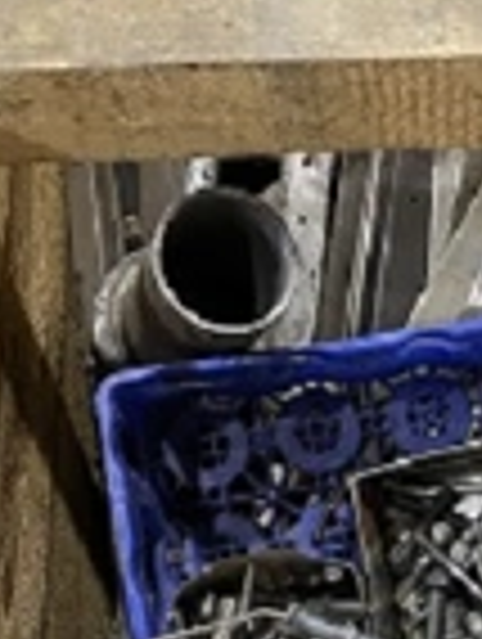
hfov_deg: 19.6
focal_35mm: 73
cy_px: 616
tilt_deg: -69.3
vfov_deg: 25.5
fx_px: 1351
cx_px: 496
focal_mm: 4.2
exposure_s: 1/40
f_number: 1.6
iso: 400
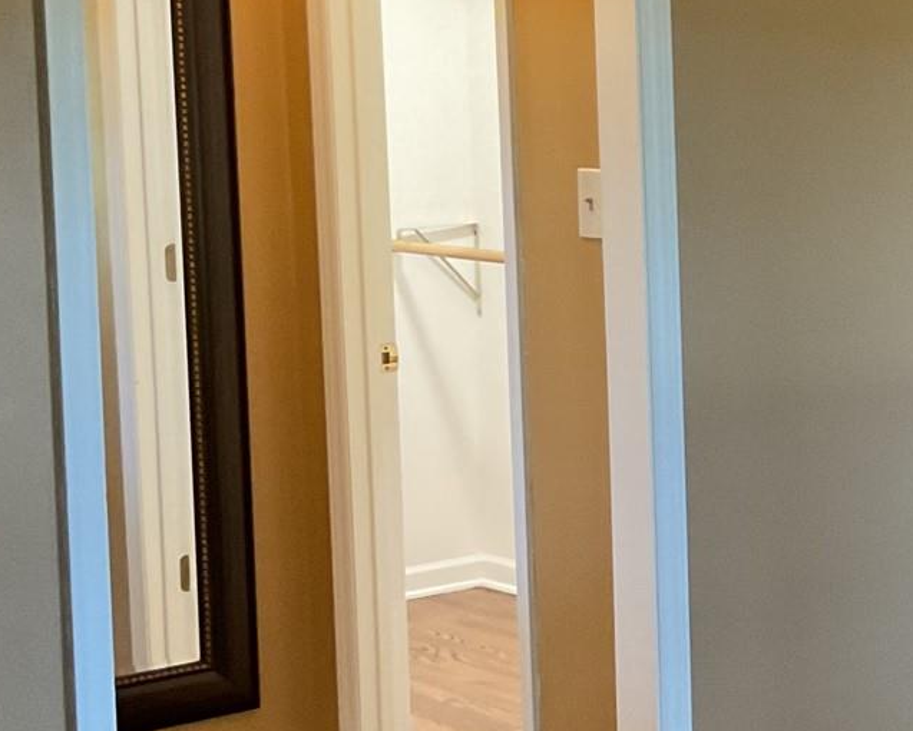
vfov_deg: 16.9
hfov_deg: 20.1
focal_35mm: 91
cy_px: 284
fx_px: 2460
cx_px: 1013
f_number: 1.8
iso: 200
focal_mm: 3
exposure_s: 1/40
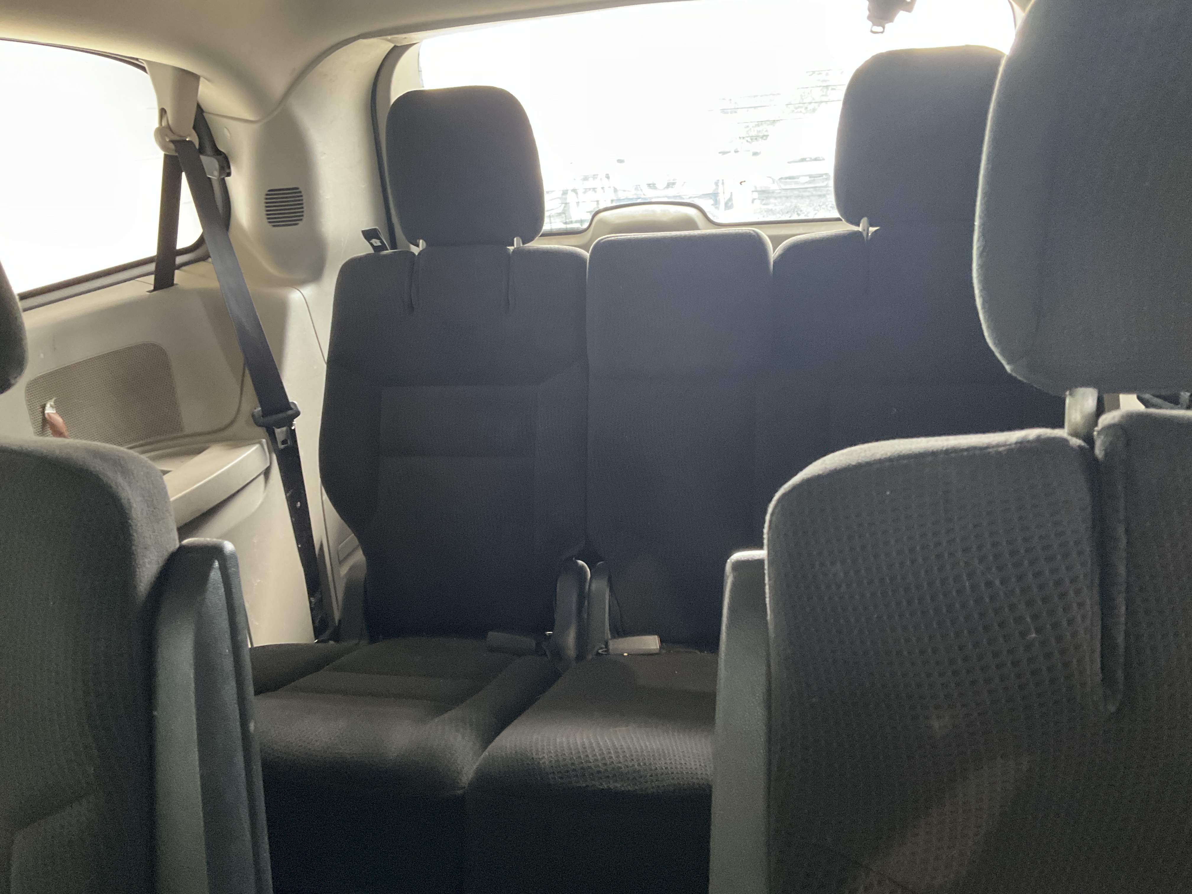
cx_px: 596
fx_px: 999
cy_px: 447
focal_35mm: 29
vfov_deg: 48.2
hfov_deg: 61.7
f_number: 1.8
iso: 320
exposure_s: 1/37
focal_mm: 3
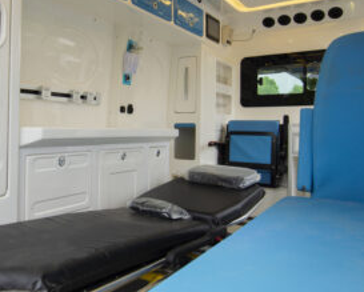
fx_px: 356
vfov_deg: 44.6
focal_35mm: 33
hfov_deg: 53.1
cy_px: 143
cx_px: 121
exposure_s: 1/320
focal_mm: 16
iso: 100
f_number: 5
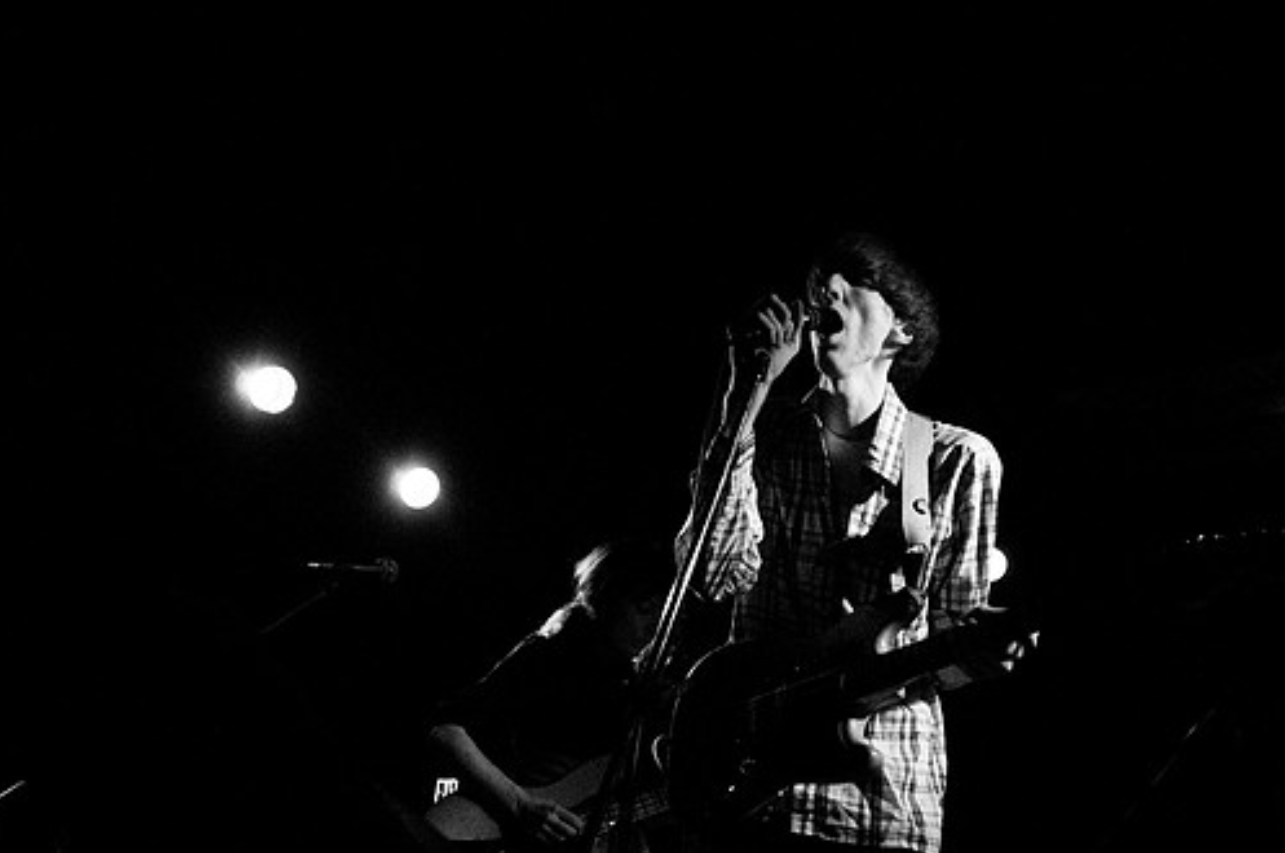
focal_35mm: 35
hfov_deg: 54.3
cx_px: 737
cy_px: 472
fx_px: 1248
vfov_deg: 37.7
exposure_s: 1/80
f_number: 2.8
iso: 1250
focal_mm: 20
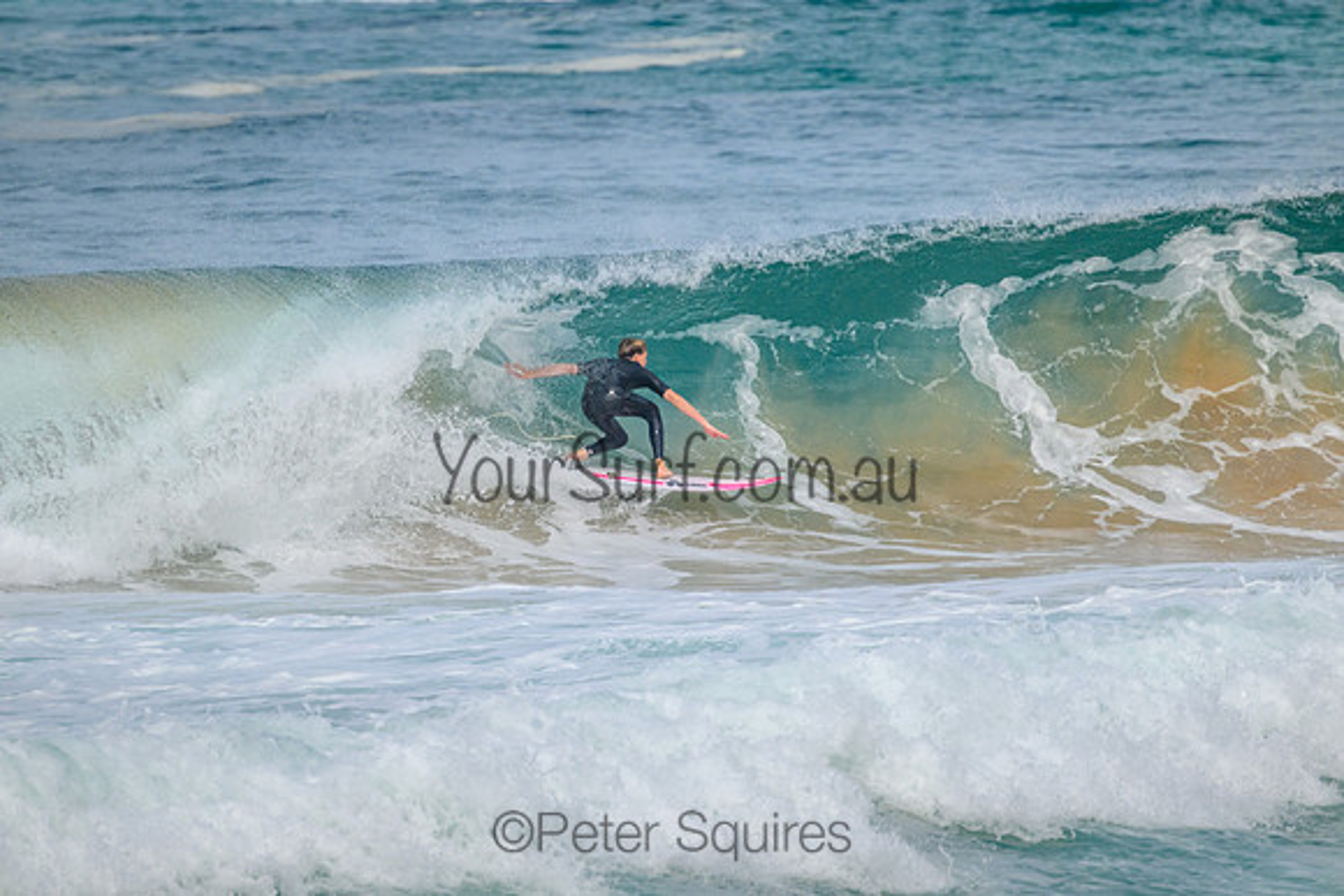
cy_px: 448
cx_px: 672
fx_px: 29872
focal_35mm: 800
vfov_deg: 1.7
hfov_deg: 2.6
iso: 900
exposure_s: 1/2000
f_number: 11
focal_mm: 800
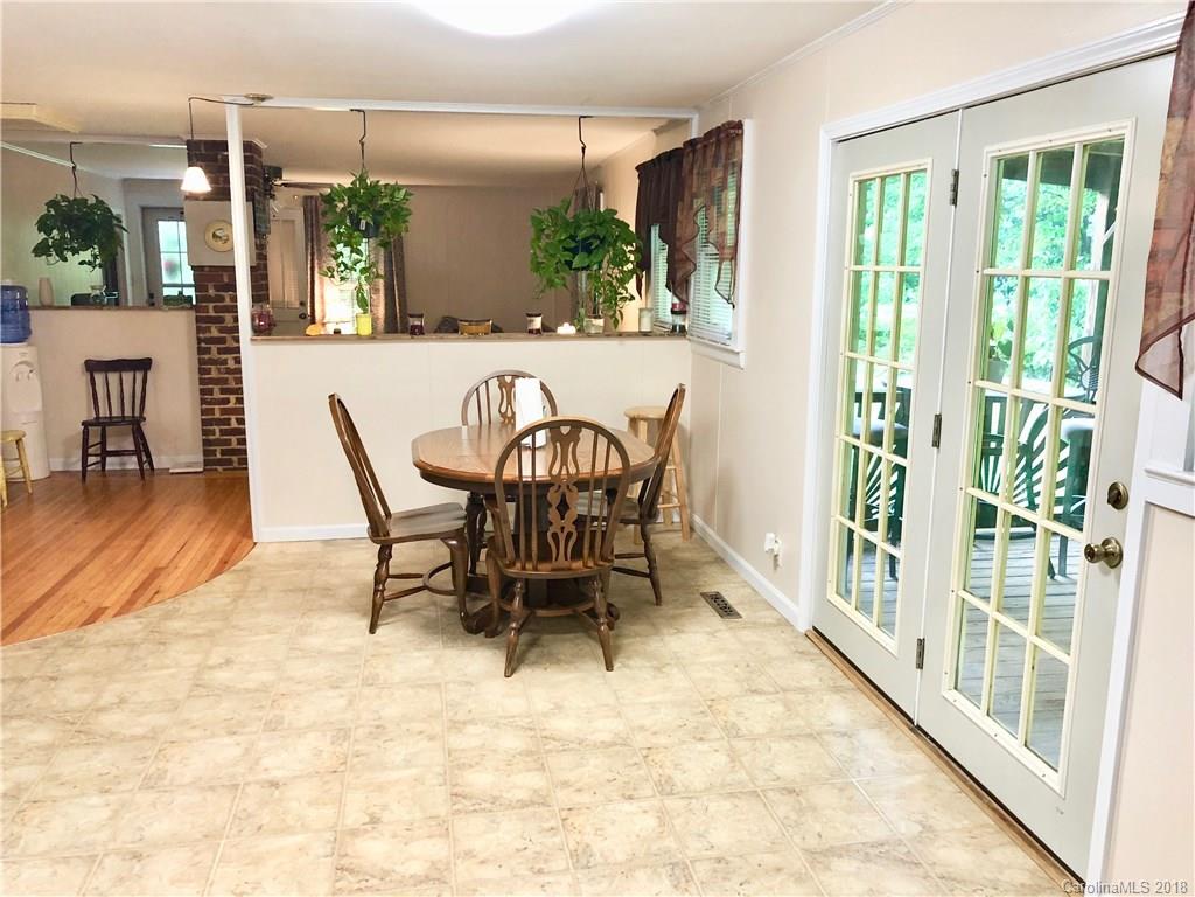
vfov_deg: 49.7
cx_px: 598
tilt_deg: -10.5
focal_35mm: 28
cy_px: 448
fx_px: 967
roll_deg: -0.6
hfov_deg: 63.4
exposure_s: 1/15
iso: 50
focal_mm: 4
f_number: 1.8
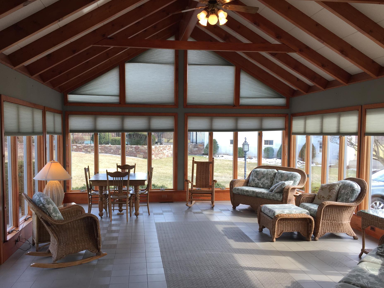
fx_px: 355
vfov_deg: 44.1
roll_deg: -0.3
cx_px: 185
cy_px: 158
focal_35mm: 32
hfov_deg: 56.8
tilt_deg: -4.3
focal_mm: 4.15
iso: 32
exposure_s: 1/120
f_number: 2.2
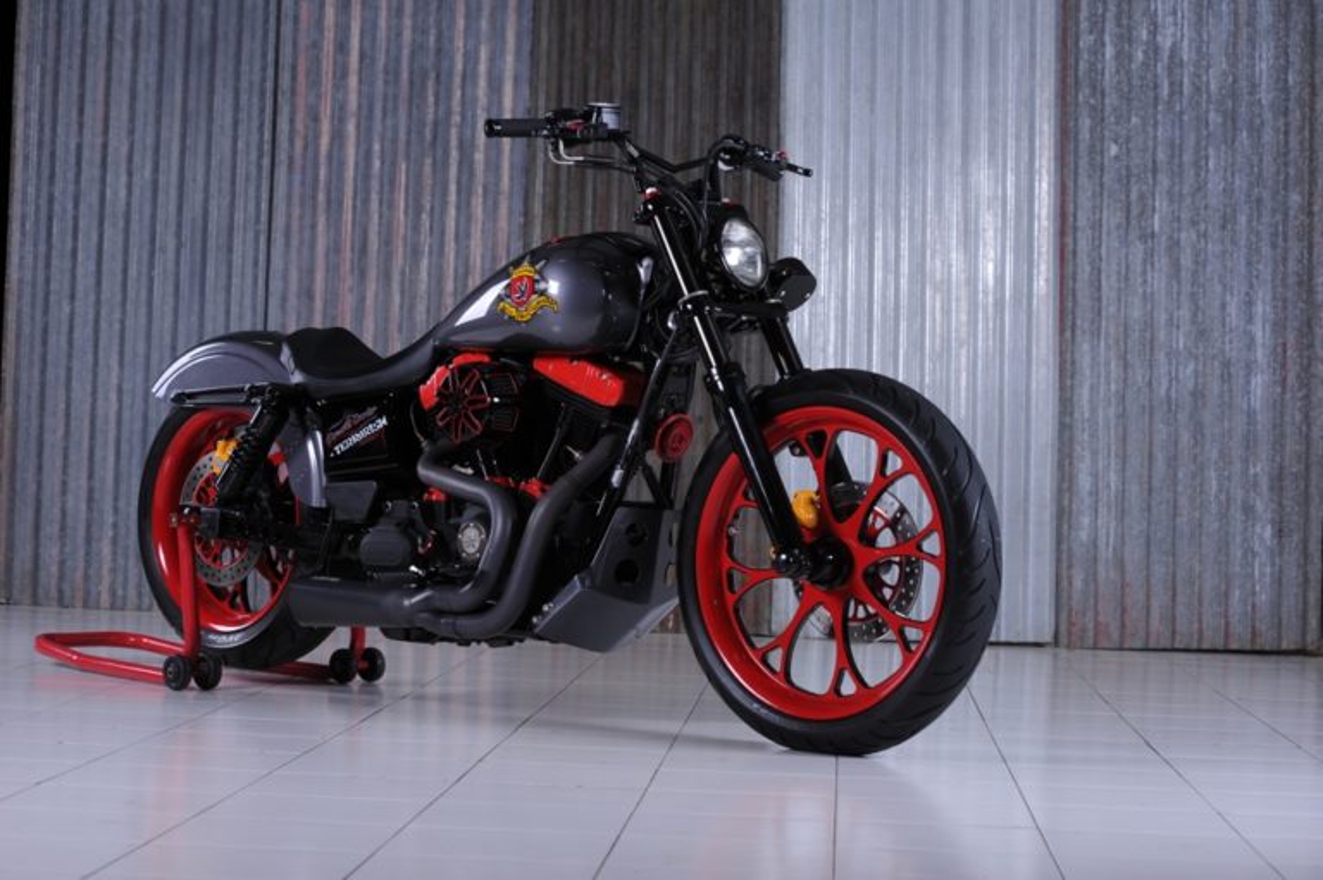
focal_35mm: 85
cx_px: 662
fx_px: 3122
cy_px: 440
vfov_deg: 16.1
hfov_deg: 23.9
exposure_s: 1/30
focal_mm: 85
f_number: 6.3
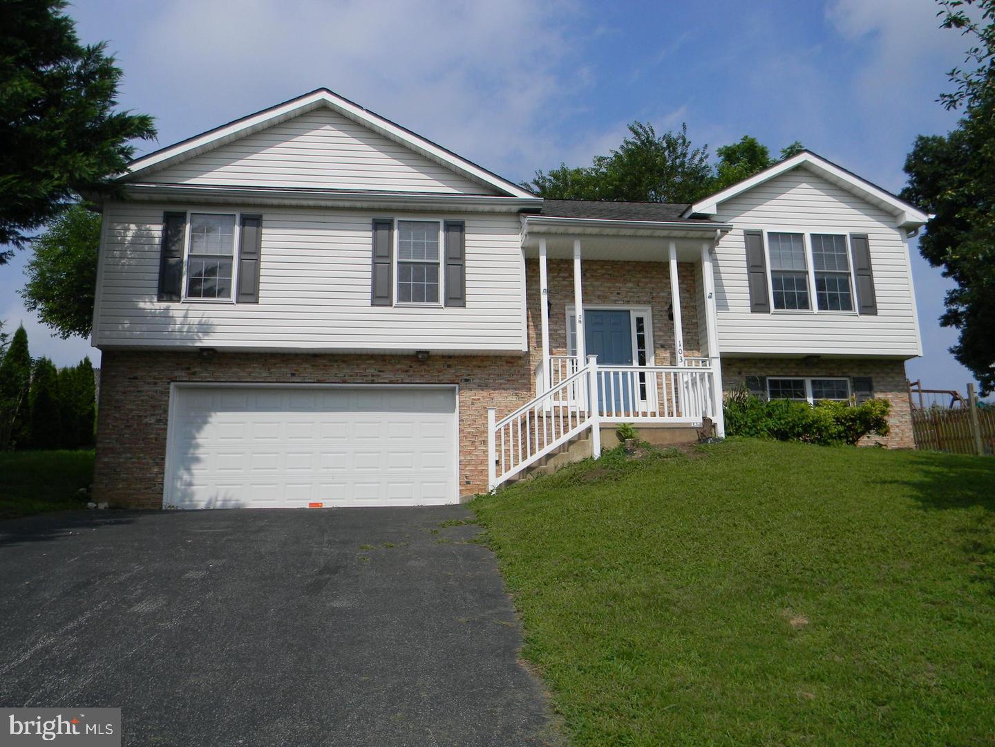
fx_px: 805
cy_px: 374
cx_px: 498
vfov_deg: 49.7
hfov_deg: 63.4
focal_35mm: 28
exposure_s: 1/545
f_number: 7
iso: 80
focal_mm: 5
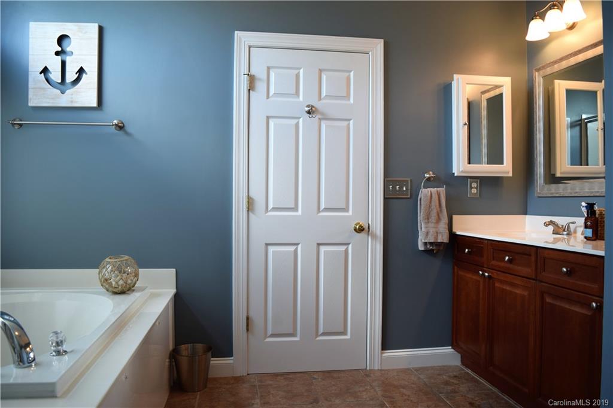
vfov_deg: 47.9
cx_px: 306
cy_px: 204
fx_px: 460
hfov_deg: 67.4
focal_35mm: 27
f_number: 4
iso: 400
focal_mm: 18
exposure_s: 1/60
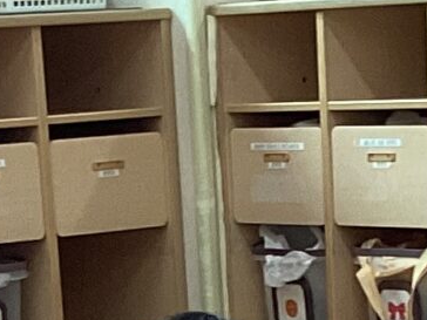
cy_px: 989
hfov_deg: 9.1
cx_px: 250
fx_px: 2689
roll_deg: +3.6
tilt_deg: -19.3
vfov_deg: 6.2
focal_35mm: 218
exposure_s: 1/100
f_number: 2.4
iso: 80
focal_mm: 3.3
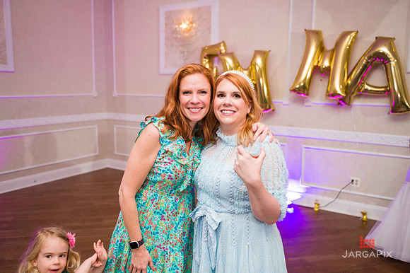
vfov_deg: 42.3
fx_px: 353
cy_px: 136
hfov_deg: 60.3
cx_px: 205
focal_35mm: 31
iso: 1250
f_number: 3.2
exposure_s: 1/200
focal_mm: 31
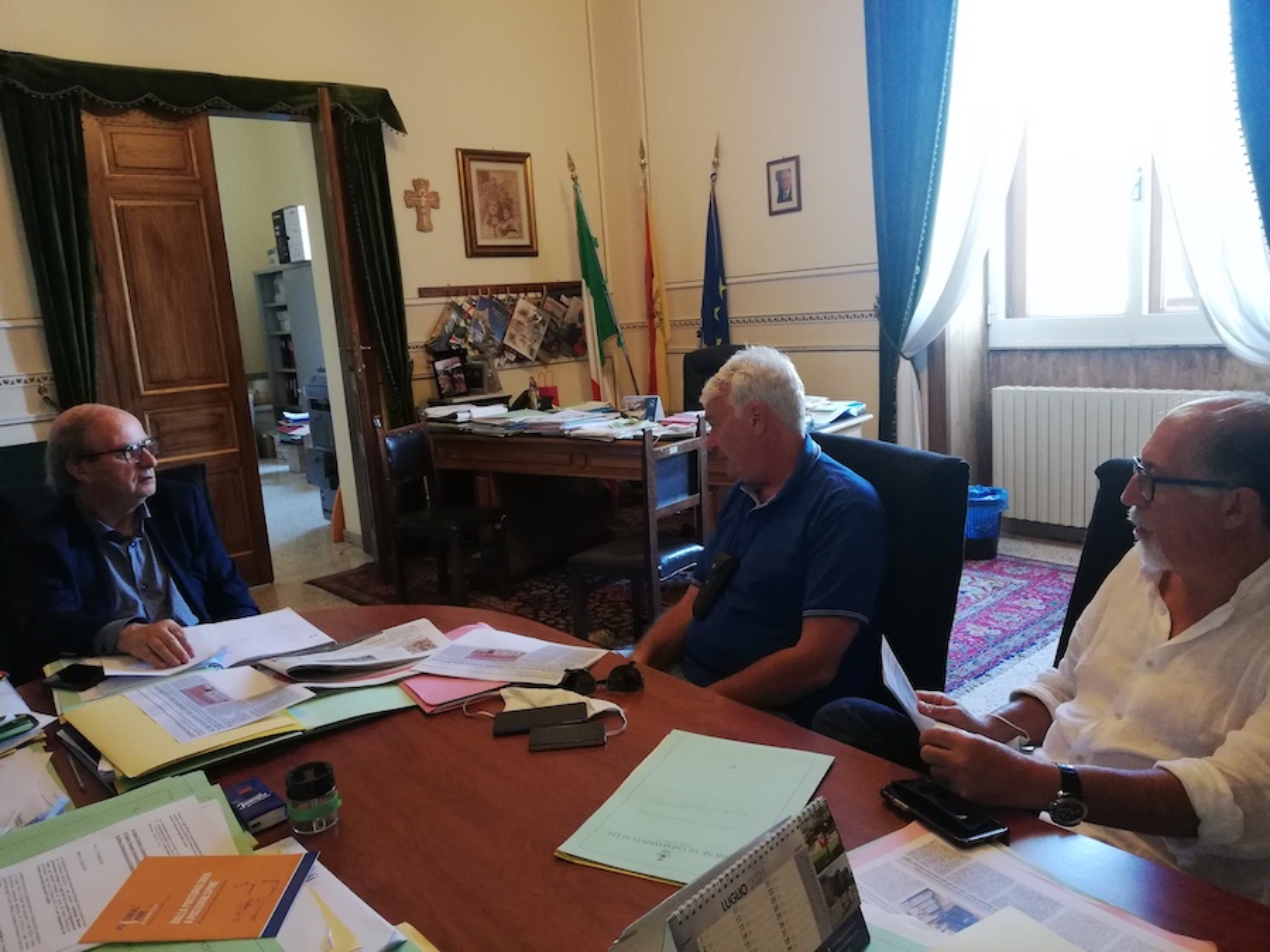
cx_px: 635
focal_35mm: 27
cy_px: 476
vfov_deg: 51.4
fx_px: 991
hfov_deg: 65.3
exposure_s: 1/33.3
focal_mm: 3.81
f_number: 2.2
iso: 400
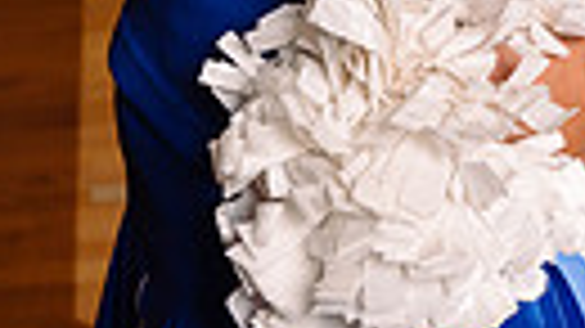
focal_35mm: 174
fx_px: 2698
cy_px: -575
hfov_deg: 12.3
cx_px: 540
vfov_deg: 6.5
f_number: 8
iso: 250
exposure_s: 1/250
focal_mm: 48
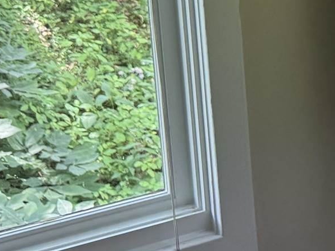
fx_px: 1200
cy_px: -154
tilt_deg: -7.7
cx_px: 669
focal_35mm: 124
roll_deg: +1.9
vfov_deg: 11.3
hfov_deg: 13.6
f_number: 1.78
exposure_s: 1/120
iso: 200
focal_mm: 6.76
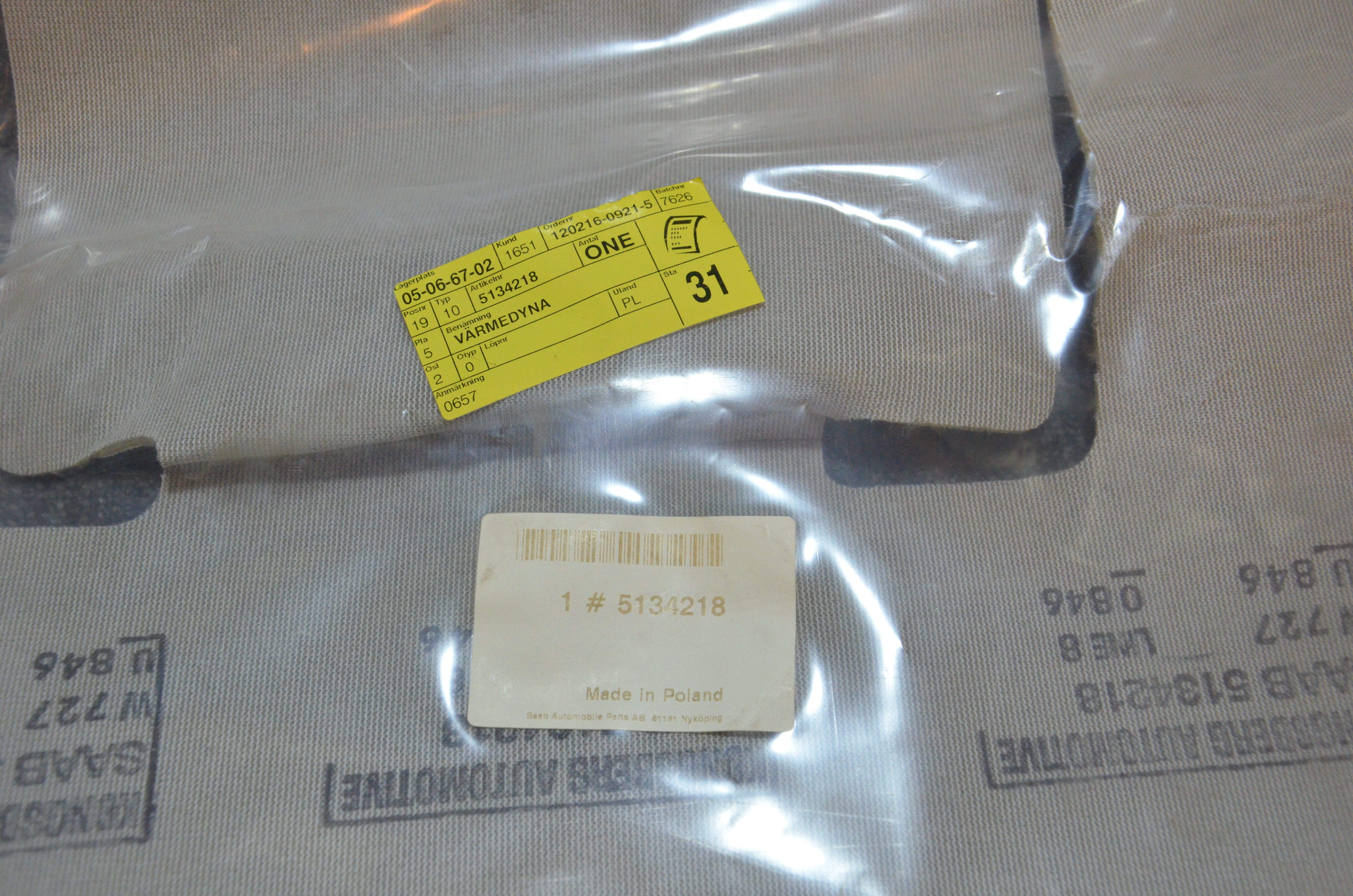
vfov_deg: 28.0
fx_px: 1800
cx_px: 676
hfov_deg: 41.2
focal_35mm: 48
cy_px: 448
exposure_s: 1/250
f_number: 8
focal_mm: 32
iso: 2500
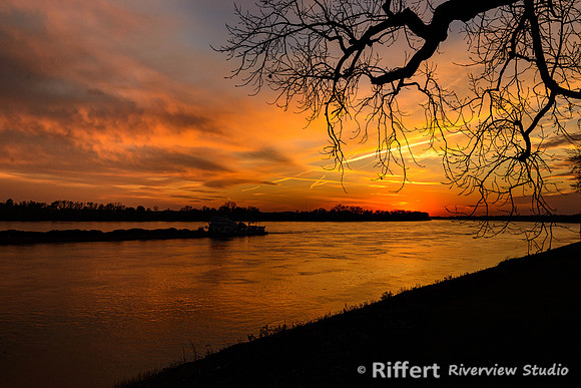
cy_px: 194
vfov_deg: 40.5
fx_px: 526
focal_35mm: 33
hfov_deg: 57.8
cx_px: 290
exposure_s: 1/320
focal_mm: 32
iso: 200
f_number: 8
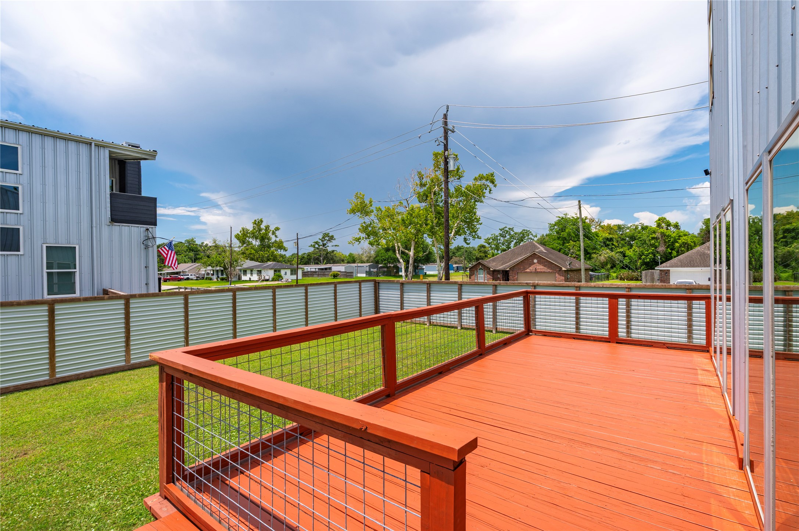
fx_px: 377
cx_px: 400
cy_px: 266
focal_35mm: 17
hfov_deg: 93.3
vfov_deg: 70.4
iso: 125
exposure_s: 1/200
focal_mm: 17
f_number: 13
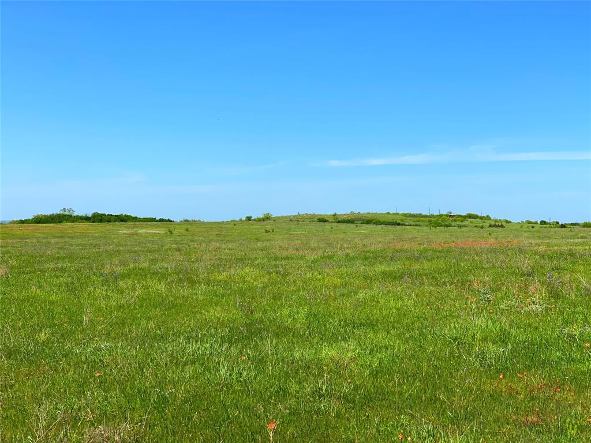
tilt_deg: -0.3
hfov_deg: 36.8
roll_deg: -1.5
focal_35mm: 52
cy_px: 222
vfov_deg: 28.0
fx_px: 888
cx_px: 296
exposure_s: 1/1916
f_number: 2
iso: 20
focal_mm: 6
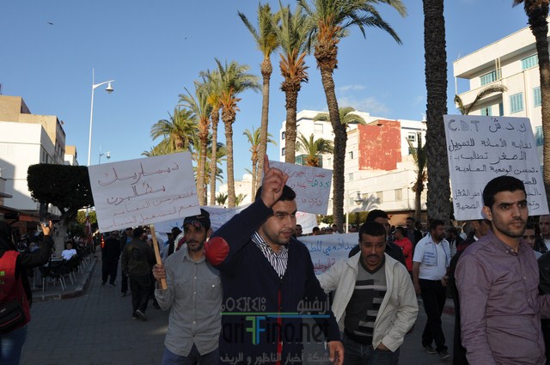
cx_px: 275
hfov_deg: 62.0
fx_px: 458
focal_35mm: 30
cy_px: 182
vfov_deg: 43.5
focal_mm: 20
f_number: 11
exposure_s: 1/200
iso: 200
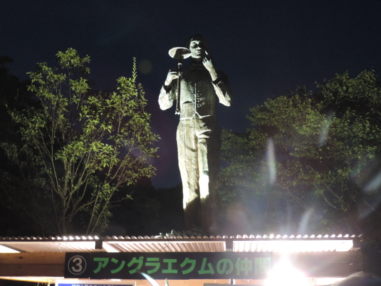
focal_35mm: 47
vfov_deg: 30.9
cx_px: 190
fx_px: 517
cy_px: 143
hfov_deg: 40.4
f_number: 3.5
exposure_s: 1
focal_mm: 8.3
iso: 800
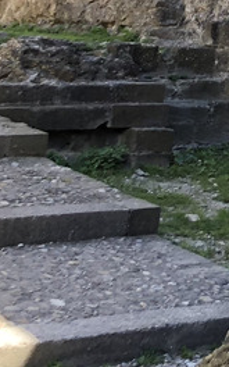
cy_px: -231
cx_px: 729
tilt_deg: +12.6
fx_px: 1348
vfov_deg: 14.2
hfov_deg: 8.1
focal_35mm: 135
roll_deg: -0.3
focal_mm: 4
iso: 20
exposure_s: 1/152
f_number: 1.8
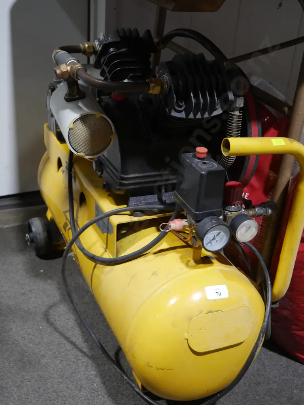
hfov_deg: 32.9
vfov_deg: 42.9
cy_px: 202
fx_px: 515
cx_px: 152
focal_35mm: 44
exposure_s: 1/60
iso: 640
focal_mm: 22
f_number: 4.7
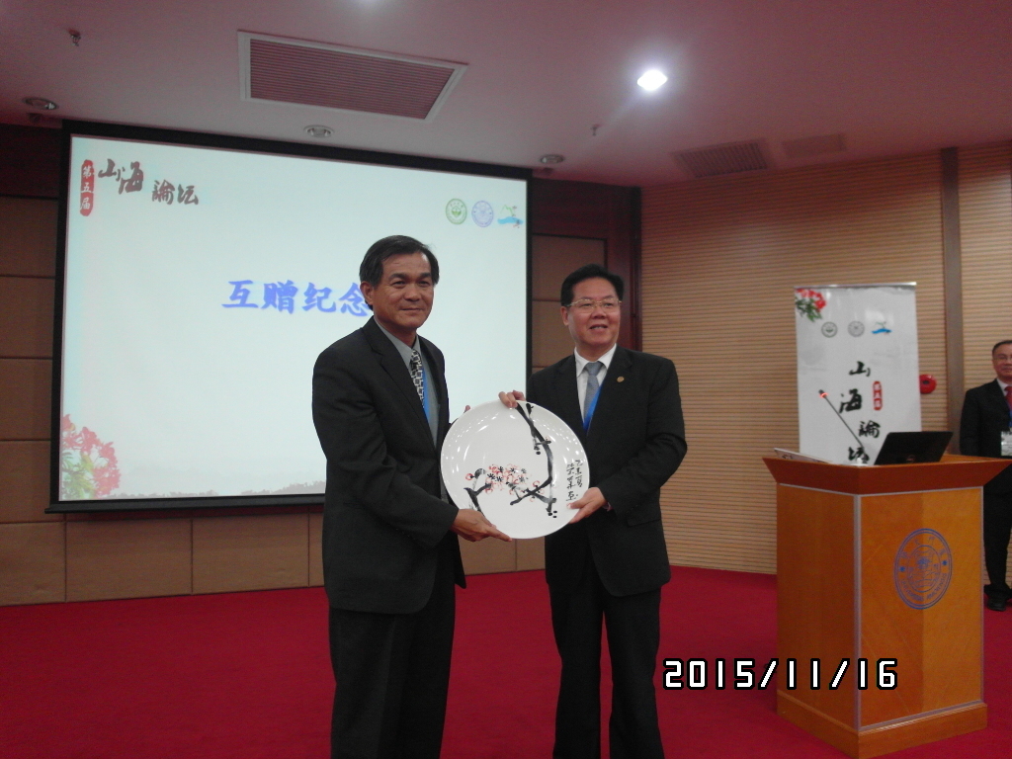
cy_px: 380
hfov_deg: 71.6
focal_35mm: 24
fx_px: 702
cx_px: 506
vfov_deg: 56.8
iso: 400
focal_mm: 5.2
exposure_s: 1/30
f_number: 1.4
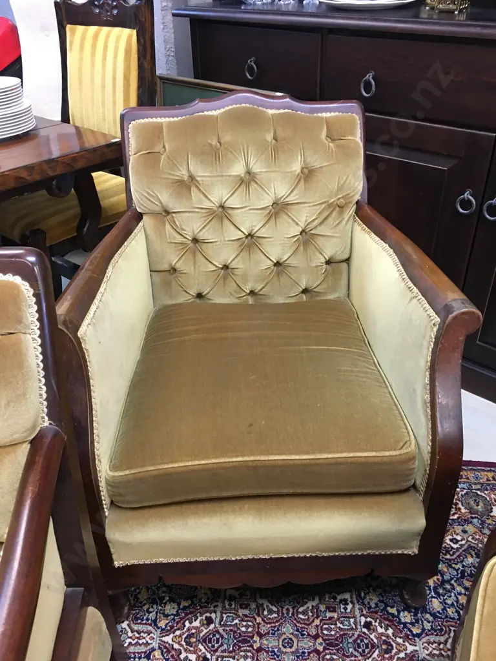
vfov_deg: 61.7
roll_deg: +1.2
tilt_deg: -32.5
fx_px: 554
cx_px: 248
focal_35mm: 29
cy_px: 330
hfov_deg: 48.2
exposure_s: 1/17
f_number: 2.2
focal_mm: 4.15
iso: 100
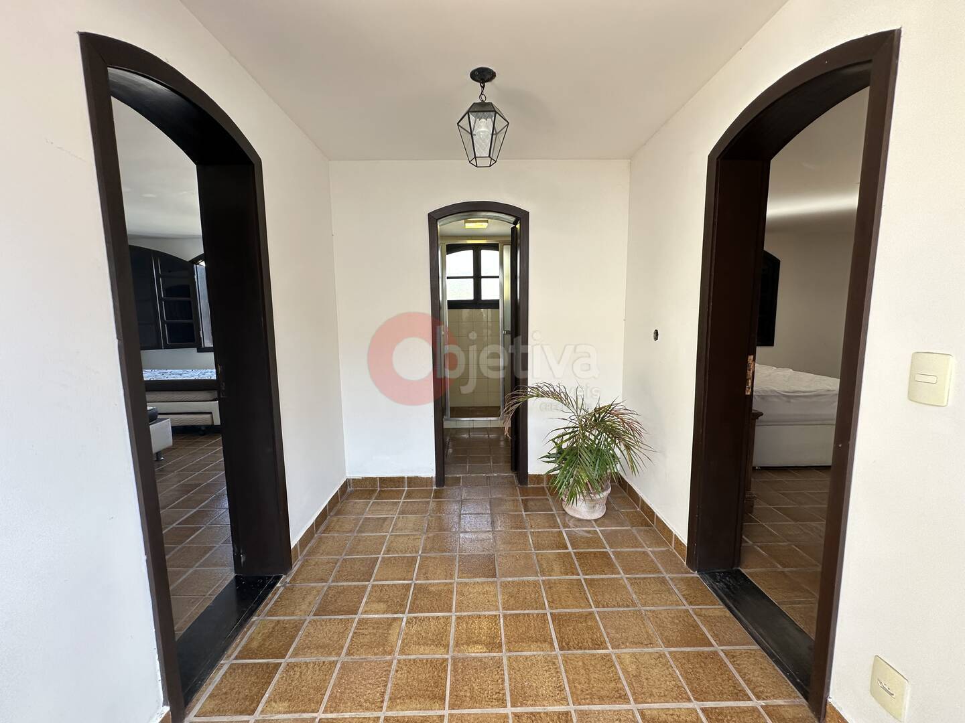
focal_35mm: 14
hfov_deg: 102.1
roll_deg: -0.5
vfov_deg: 85.7
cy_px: 362
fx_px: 390
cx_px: 482
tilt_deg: -6.3
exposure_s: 1/99
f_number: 2.2
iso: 125
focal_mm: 2.22
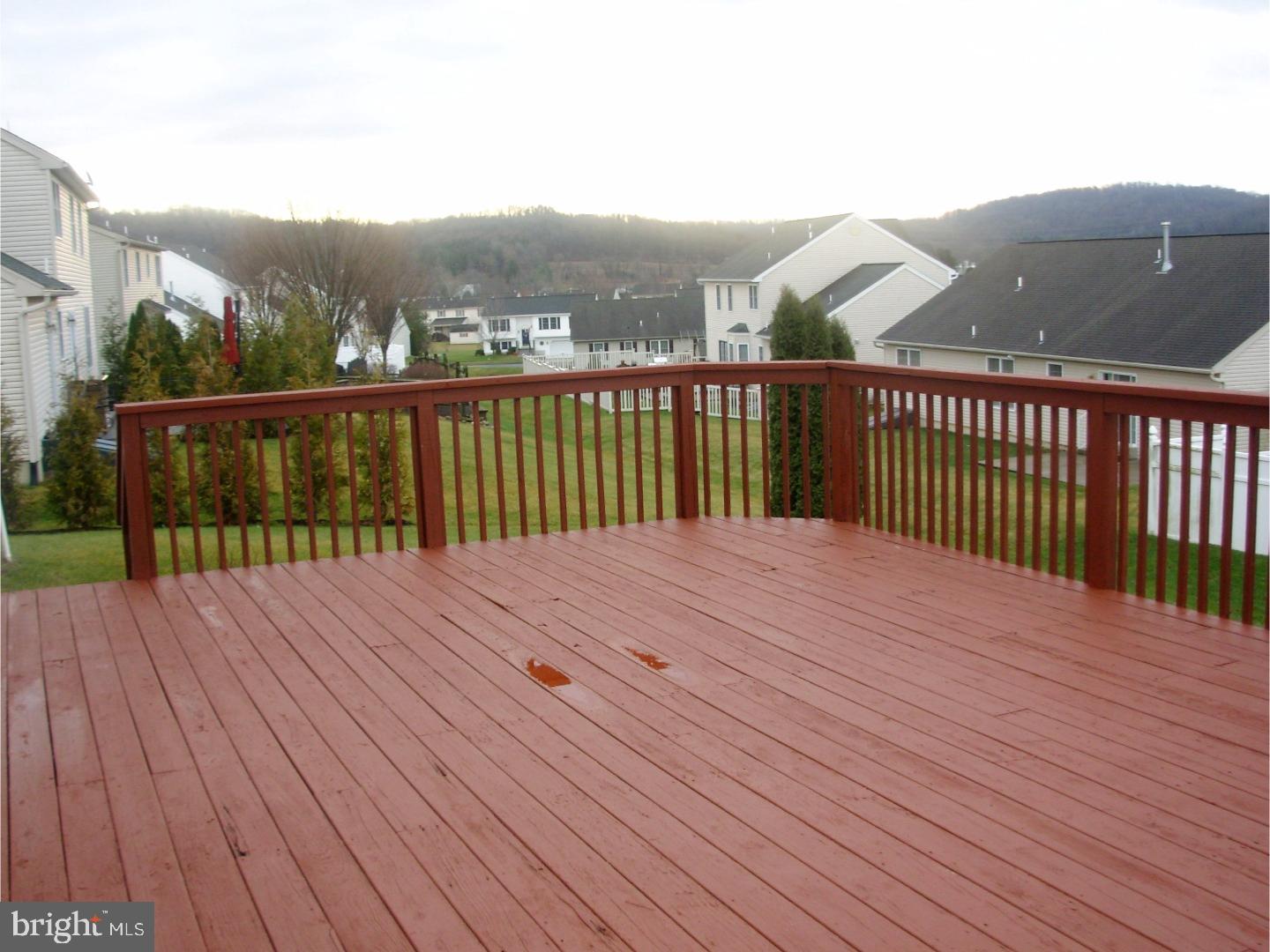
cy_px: 476
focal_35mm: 38
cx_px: 635
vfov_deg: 37.7
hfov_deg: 49.0
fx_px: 1394
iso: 50
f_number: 2.9
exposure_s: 1/90.5
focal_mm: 6.3
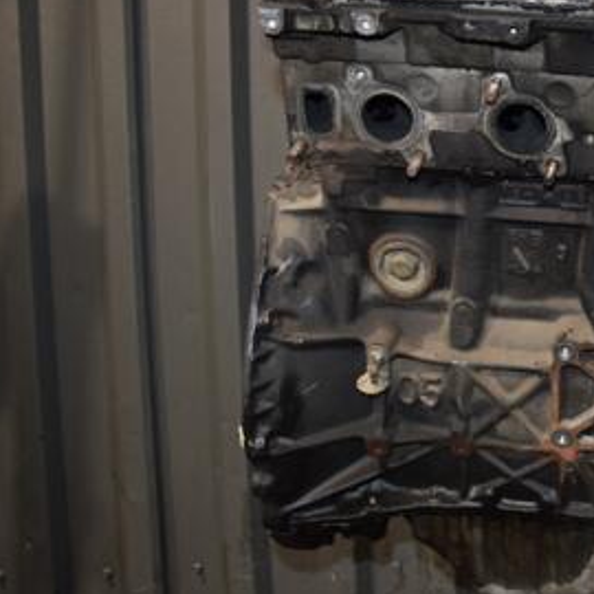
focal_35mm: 51
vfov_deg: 33.3
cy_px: 238
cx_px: 605
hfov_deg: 30.8
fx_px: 990
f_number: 5
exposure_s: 1/60
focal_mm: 18
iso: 800
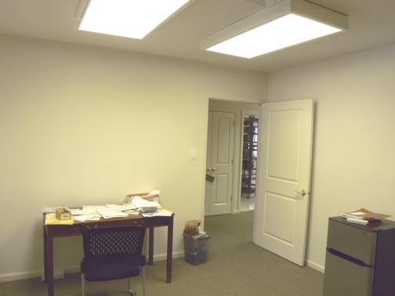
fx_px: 411
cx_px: 198
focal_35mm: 36
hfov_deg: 51.4
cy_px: 148
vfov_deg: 39.7
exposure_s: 1/10
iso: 100
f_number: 8
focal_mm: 6
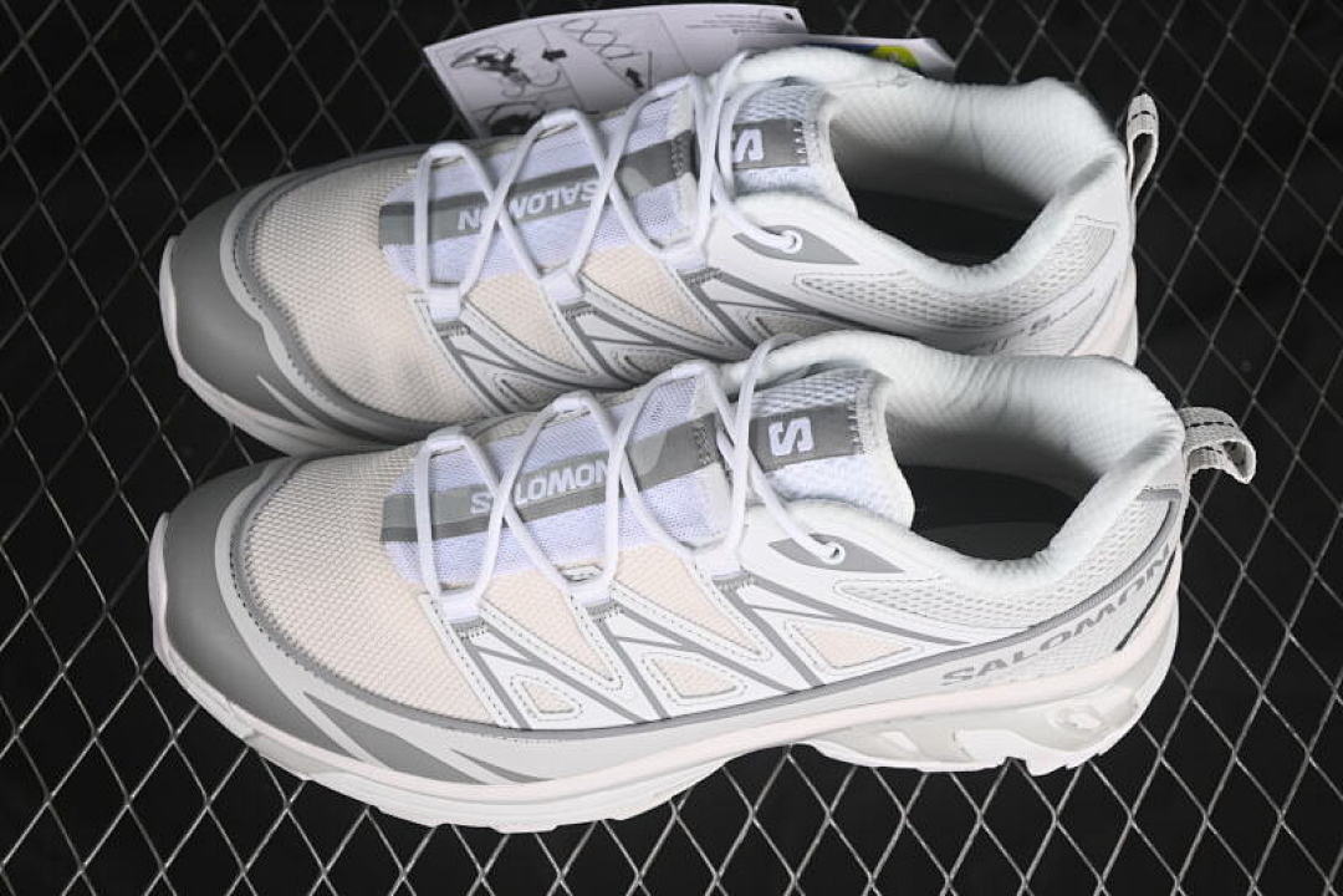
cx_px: 672
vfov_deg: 18.2
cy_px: 448
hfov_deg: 27.0
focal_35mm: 75
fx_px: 2798
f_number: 7.1
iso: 160
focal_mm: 50
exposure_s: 1/80
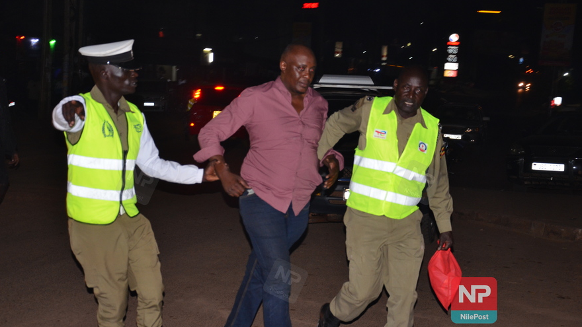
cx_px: 294
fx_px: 1188
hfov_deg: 27.5
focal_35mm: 77
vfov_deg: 15.7
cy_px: 168
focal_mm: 48
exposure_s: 1/60
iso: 800
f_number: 4.8
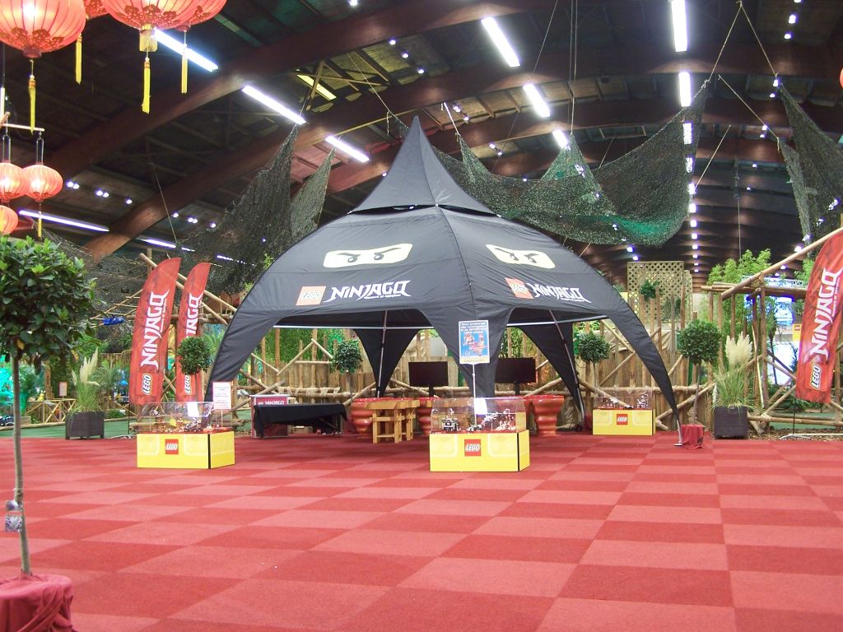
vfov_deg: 37.7
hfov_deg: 49.0
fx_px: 925
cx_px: 422
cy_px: 316
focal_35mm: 38
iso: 80
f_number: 2.8
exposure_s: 1/2
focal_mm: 6.3
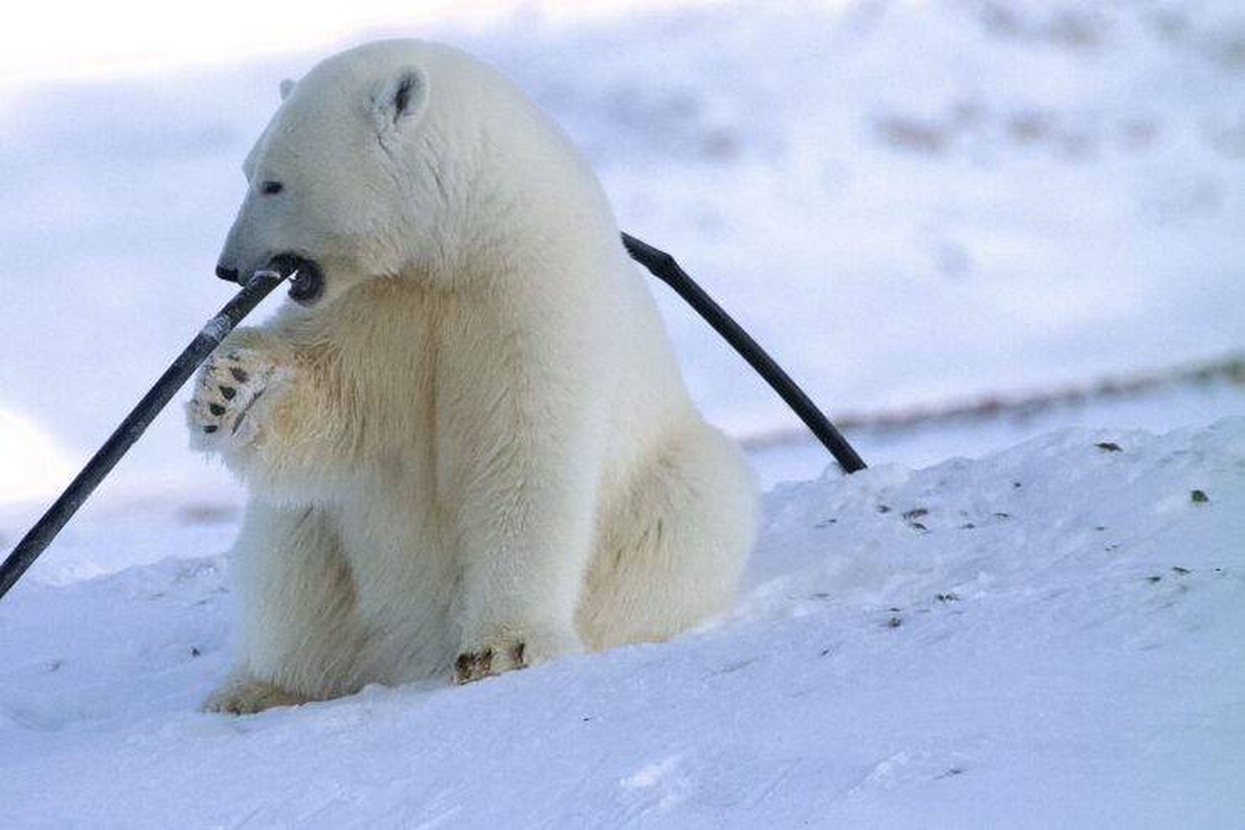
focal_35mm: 750
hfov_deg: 2.8
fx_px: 25930
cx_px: 622
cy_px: 415
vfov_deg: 1.8
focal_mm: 500
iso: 4000
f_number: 9
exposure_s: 1/3200
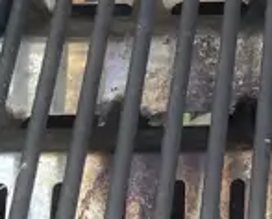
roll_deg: -3.2
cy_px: -267
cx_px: 487
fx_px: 1532
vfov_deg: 7.7
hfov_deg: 9.6
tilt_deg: -42.7
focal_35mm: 190
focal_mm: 3.99
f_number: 1.8
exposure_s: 1/121
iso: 50
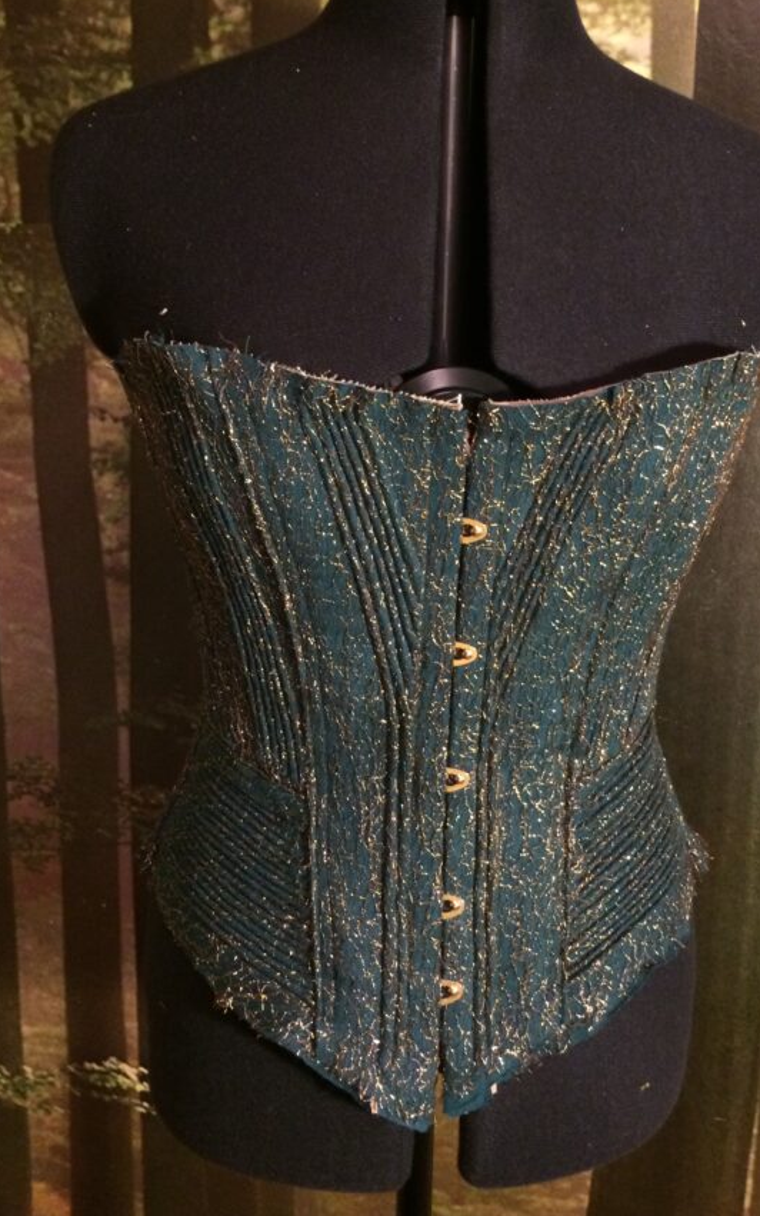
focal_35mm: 37
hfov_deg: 34.4
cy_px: 519
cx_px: 449
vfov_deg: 52.6
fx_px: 1226
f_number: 2.2
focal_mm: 4.15
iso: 320
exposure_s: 1/17
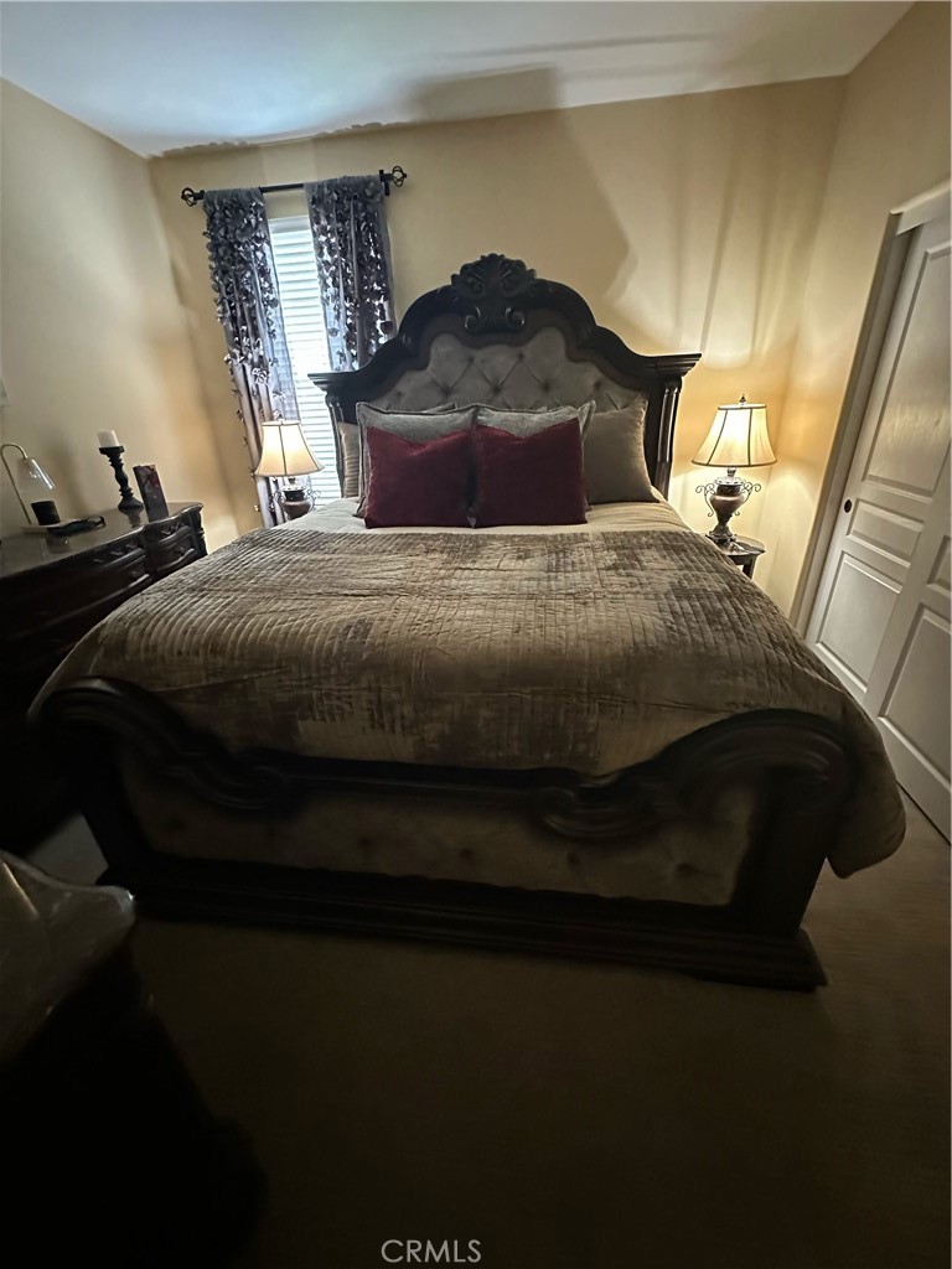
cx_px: 476
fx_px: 513
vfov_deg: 102.1
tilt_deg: -24.2
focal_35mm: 14
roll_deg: +2.2
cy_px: 634
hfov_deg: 85.7
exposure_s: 1/30
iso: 1250
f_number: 2.2
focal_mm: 2.22
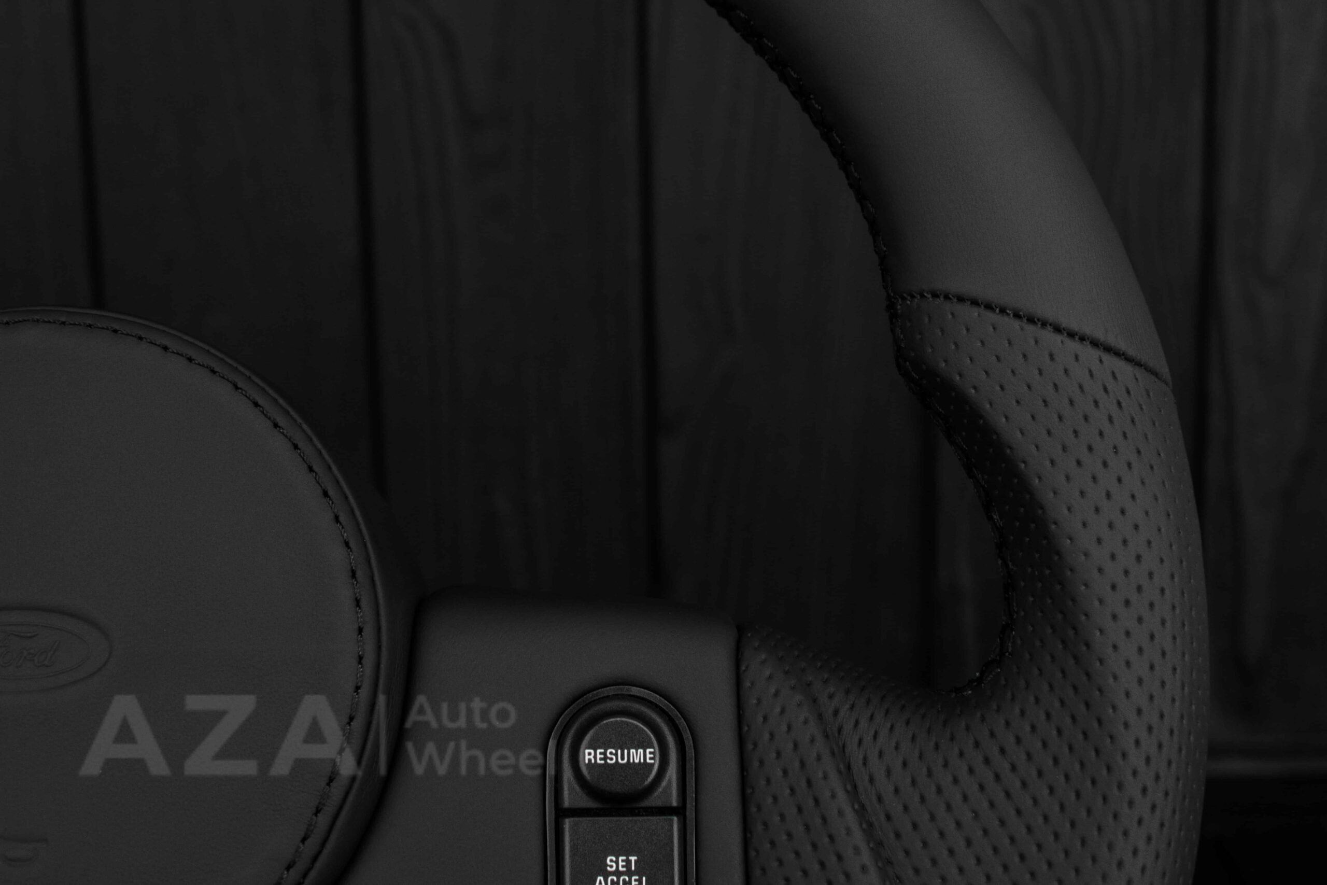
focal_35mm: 52
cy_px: 442
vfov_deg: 25.8
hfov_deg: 37.8
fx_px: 1935
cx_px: 664
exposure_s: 1/125
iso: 500
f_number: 6.3
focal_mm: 35
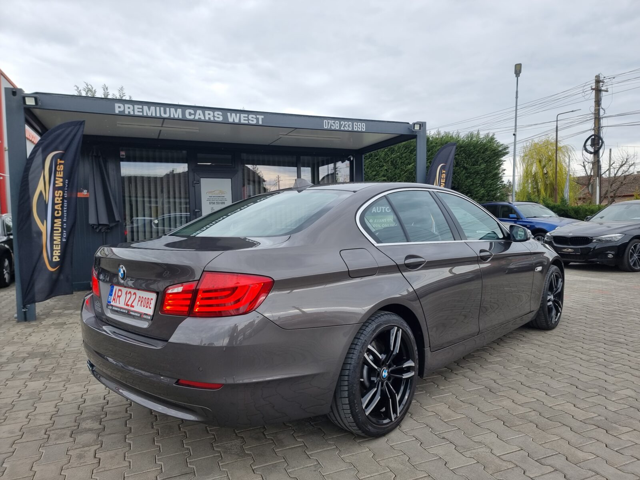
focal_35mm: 24
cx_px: 320
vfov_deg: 56.8
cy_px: 240
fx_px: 444
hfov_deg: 71.6
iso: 50
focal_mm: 6.7
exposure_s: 1/174
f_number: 1.8
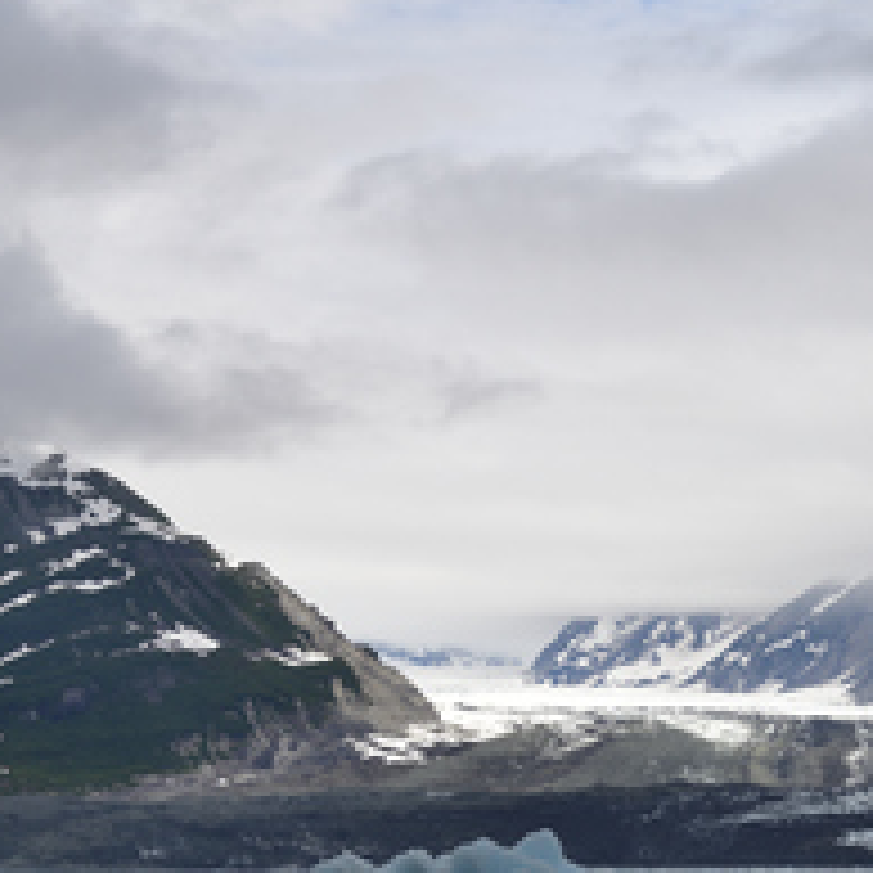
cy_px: 448
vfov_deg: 10.2
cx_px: 1192
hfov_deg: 9.9
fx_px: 4908
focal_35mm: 172
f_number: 11
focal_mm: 70
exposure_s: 1/125
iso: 64
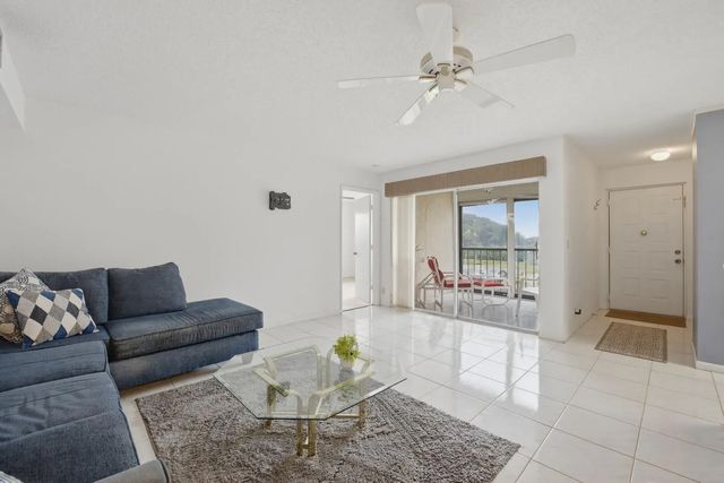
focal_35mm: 14
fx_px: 282
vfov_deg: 81.2
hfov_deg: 104.2
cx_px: 362
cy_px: 242
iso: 250
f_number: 11
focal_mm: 14
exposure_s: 1/4
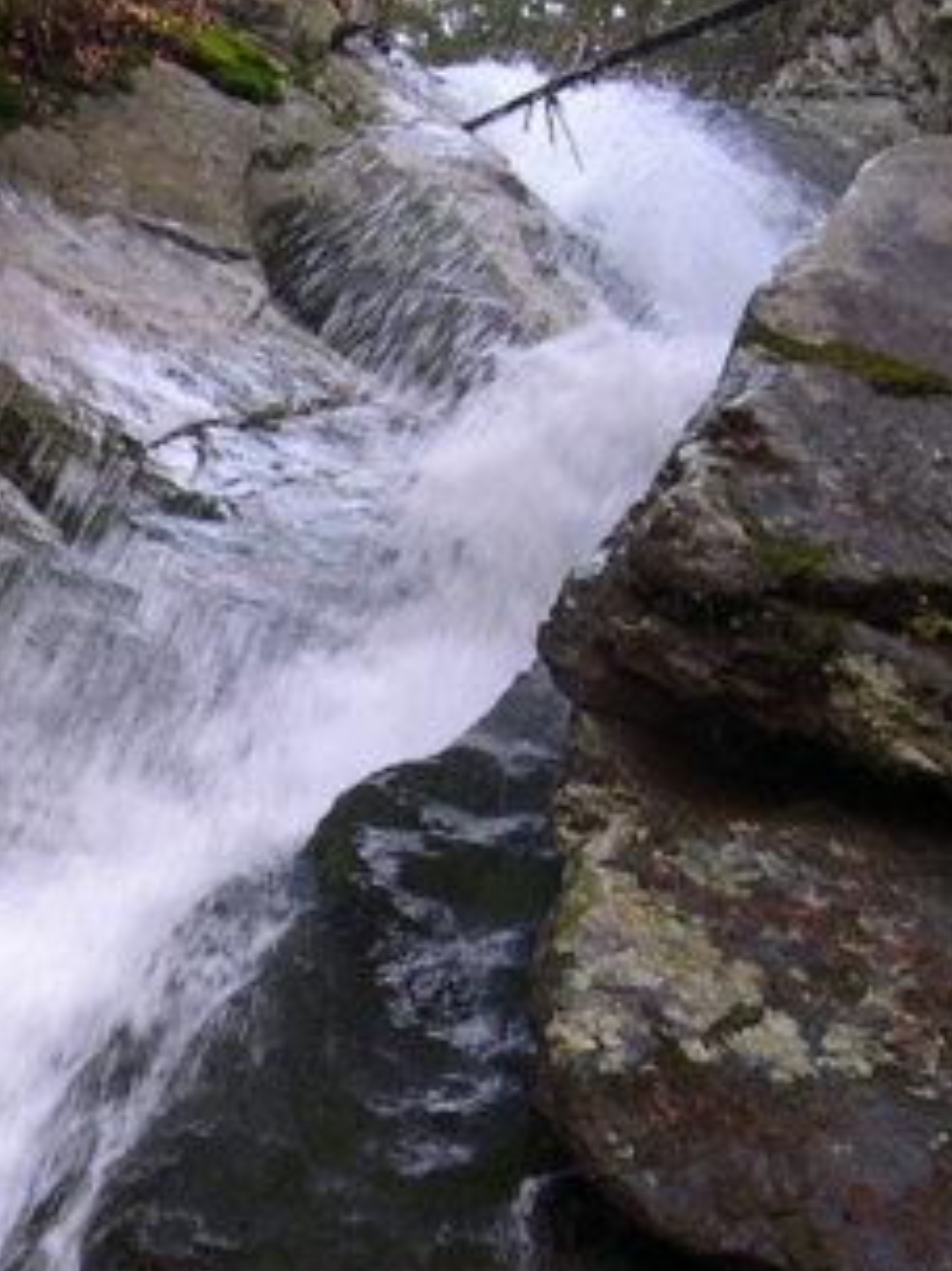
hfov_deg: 13.7
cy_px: 1097
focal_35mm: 107
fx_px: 3926
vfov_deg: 18.1
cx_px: 86
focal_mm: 8
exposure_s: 1/49.8
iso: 100
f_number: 2.8
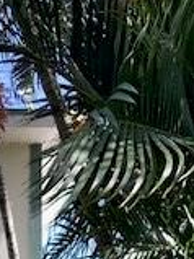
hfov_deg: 12.8
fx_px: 846
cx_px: -31
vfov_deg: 15.0
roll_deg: +1.3
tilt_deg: -4.3
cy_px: 476
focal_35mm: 113
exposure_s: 1/634
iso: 20
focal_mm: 3.99
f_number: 1.8
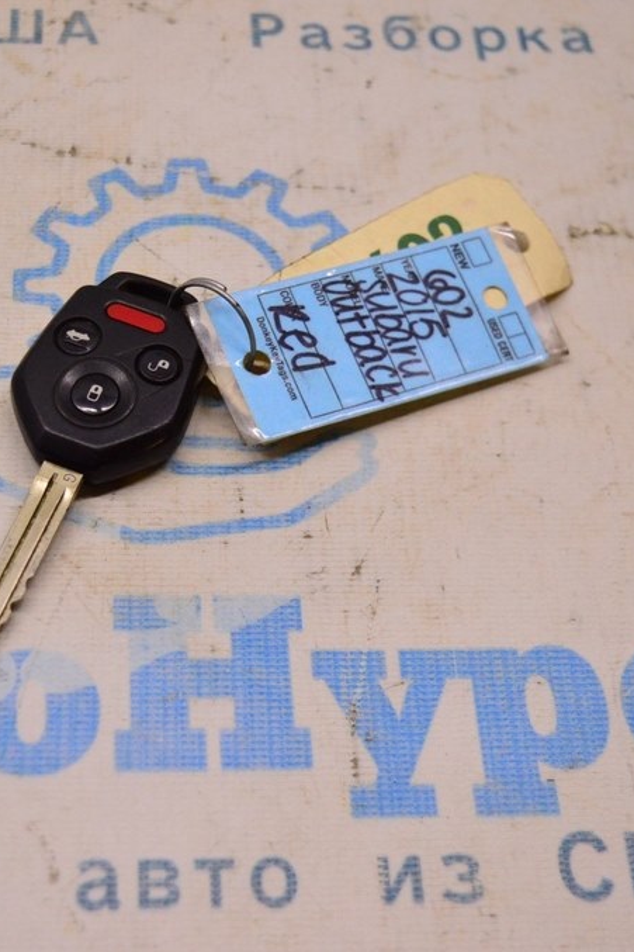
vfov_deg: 30.6
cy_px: 477
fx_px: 1738
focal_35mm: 66
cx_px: 153
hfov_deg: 20.5
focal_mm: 29
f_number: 4.2
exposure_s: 1/400
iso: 1600
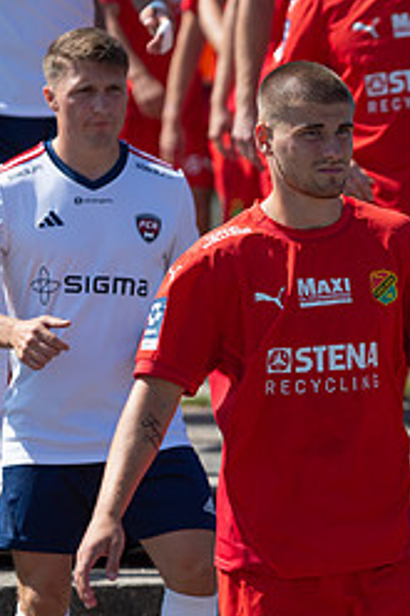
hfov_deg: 5.0
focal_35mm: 272
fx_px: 4653
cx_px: 312
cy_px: 440
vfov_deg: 7.6
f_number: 4
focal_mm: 150
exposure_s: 1/1600
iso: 160
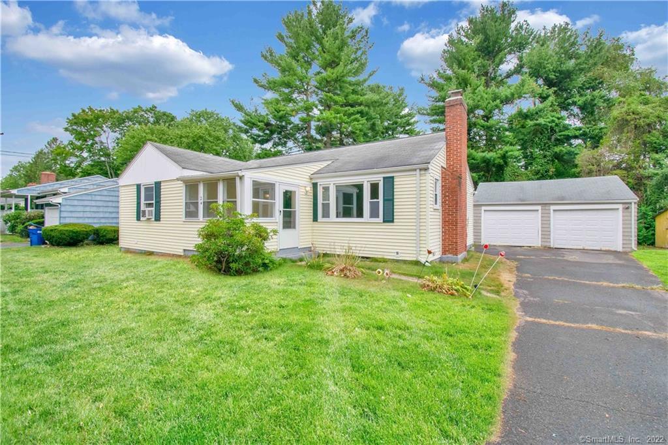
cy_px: 222
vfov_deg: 77.3
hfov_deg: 100.4
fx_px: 278
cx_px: 334
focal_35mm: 15
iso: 400
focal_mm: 10
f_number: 9
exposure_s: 1/160
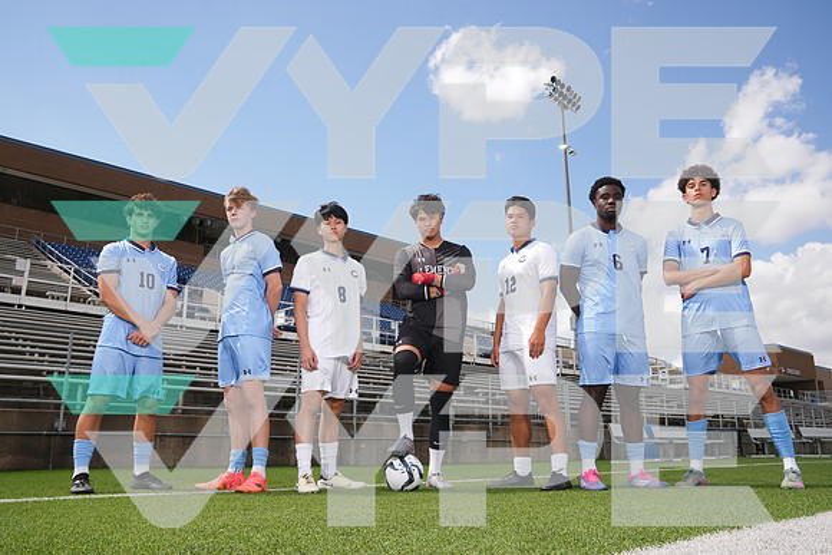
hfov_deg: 63.6
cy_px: 278
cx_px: 416
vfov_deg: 45.0
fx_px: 670
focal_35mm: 29
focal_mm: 29
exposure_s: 1/200
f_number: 8
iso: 80
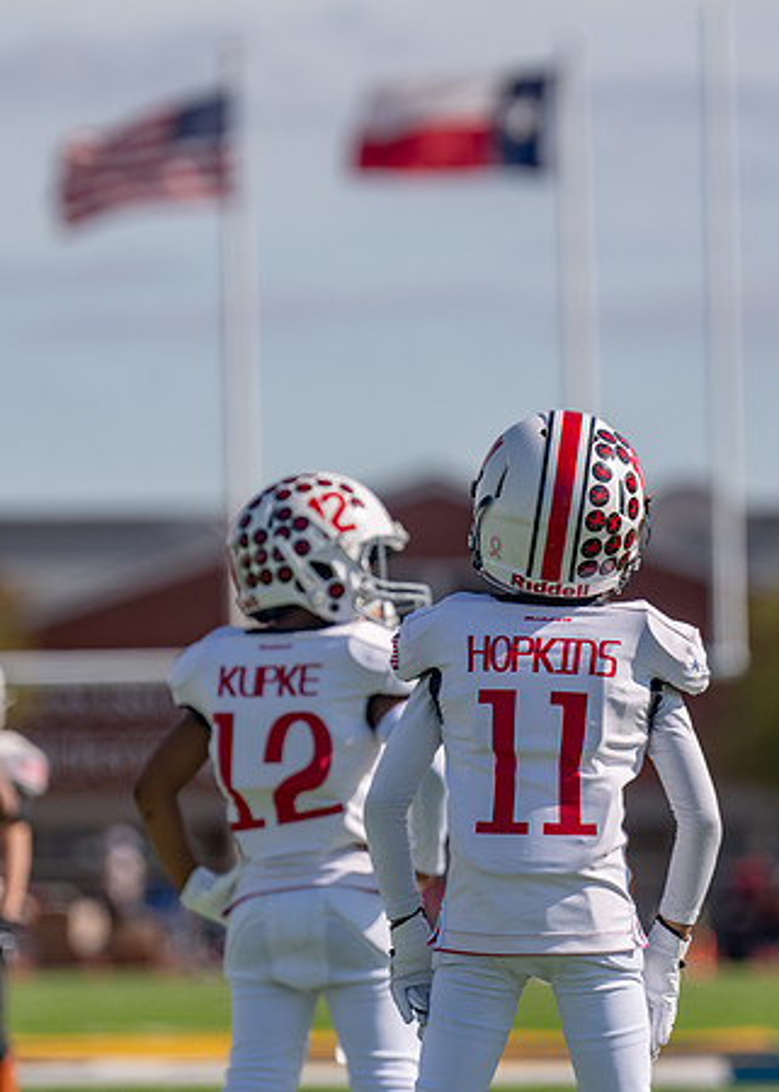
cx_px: 504
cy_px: 546
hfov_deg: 4.3
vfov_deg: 6.0
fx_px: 10460
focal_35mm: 337
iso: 125
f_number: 4
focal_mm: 230
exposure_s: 1/2500
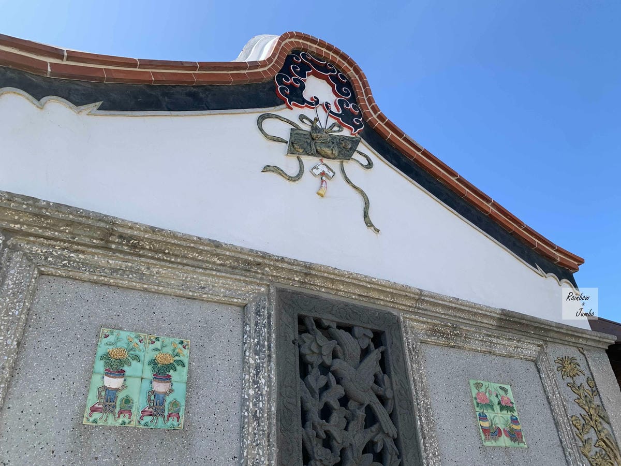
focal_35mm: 26
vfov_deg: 53.1
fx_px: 466
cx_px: 310
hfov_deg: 67.3
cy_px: 233
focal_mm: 4.25
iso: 25
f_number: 1.8
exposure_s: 1/1176
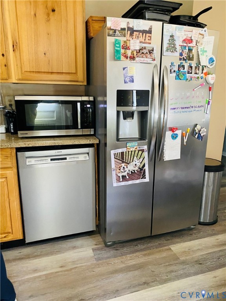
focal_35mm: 26
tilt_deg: -14.2
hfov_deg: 53.1
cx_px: 113
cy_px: 150
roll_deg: -0.9
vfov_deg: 67.3
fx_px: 226
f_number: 1.8
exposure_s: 1/39
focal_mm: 4.25
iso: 640
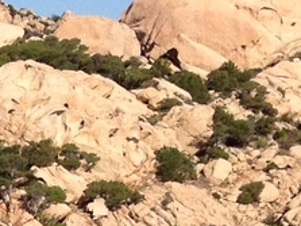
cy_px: 383
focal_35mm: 251
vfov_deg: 5.8
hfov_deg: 7.3
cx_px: -487
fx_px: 2181
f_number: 2.4
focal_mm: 4.28
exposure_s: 1/2208
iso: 64
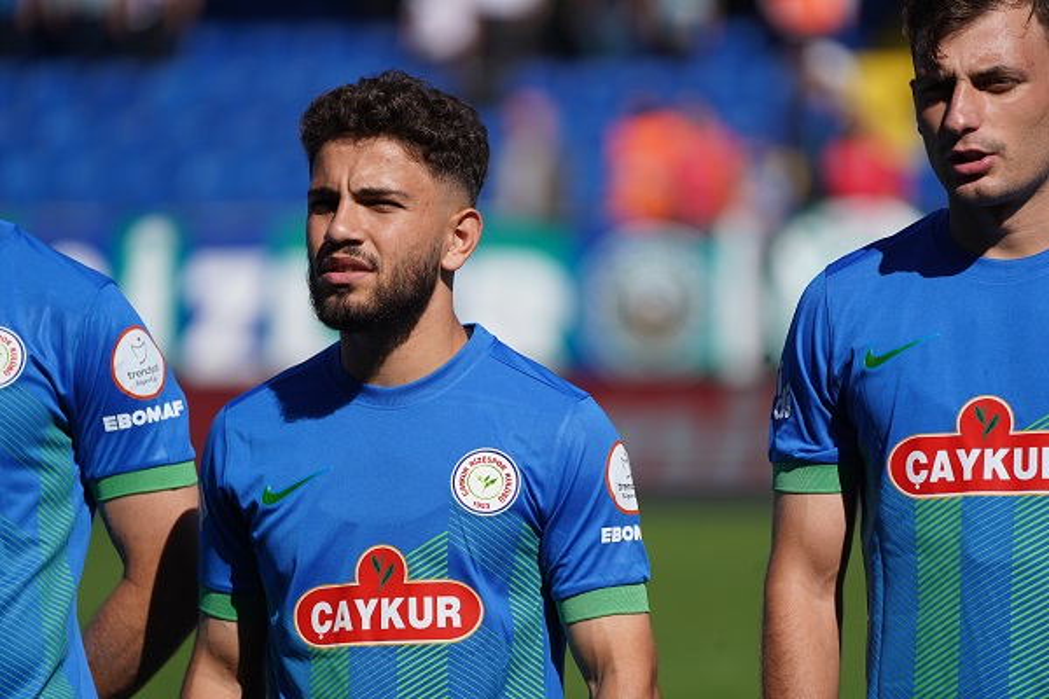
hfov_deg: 5.2
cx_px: 524
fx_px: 11655
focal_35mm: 400
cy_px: 350
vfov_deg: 3.4
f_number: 5.6
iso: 320
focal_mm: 400
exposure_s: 1/2000
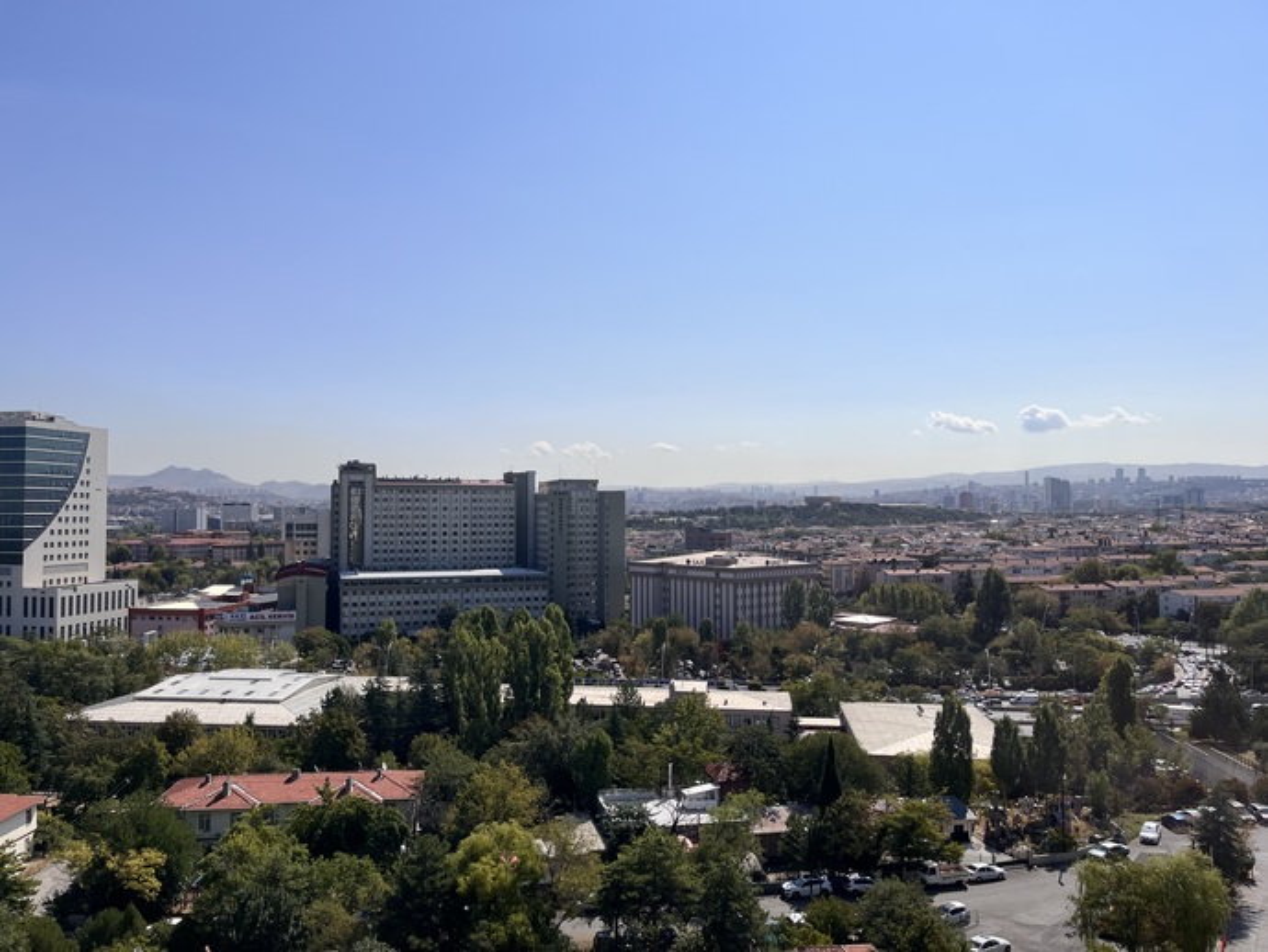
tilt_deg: +1.6
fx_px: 953
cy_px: 476
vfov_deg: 53.1
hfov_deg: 67.3
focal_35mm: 26
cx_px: 634
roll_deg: +0.2
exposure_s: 1/9091
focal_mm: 5.1
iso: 50
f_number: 1.6
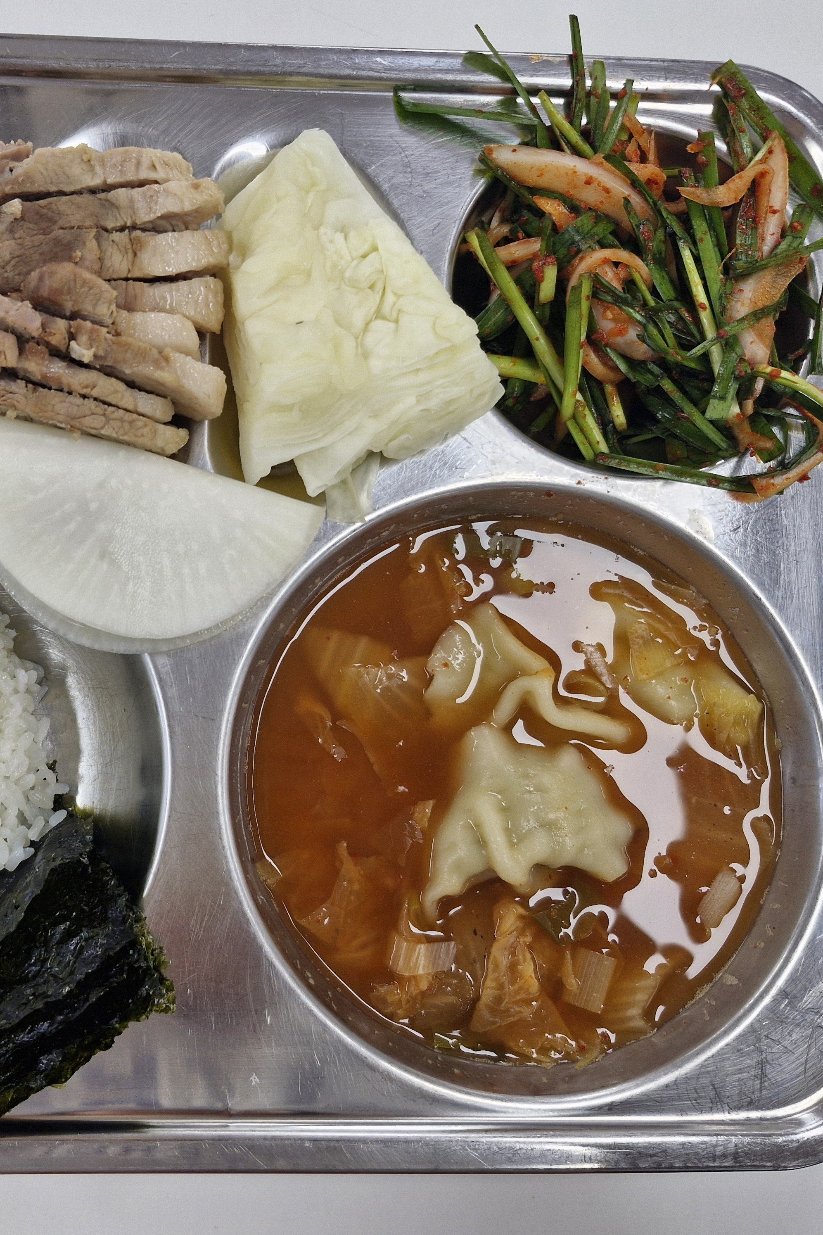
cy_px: 617
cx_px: 186
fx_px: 1097
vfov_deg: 58.7
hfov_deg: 39.8
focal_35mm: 32
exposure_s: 1/180
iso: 100
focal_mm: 5.54
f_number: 1.8
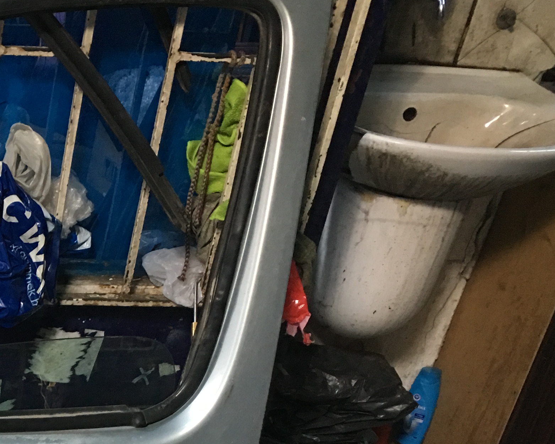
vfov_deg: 20.3
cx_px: -102
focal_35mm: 73
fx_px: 1199
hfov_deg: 23.9
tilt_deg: -31.6
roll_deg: -6.3
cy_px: 454
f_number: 2.2
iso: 100
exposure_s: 1/17
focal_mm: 4.15
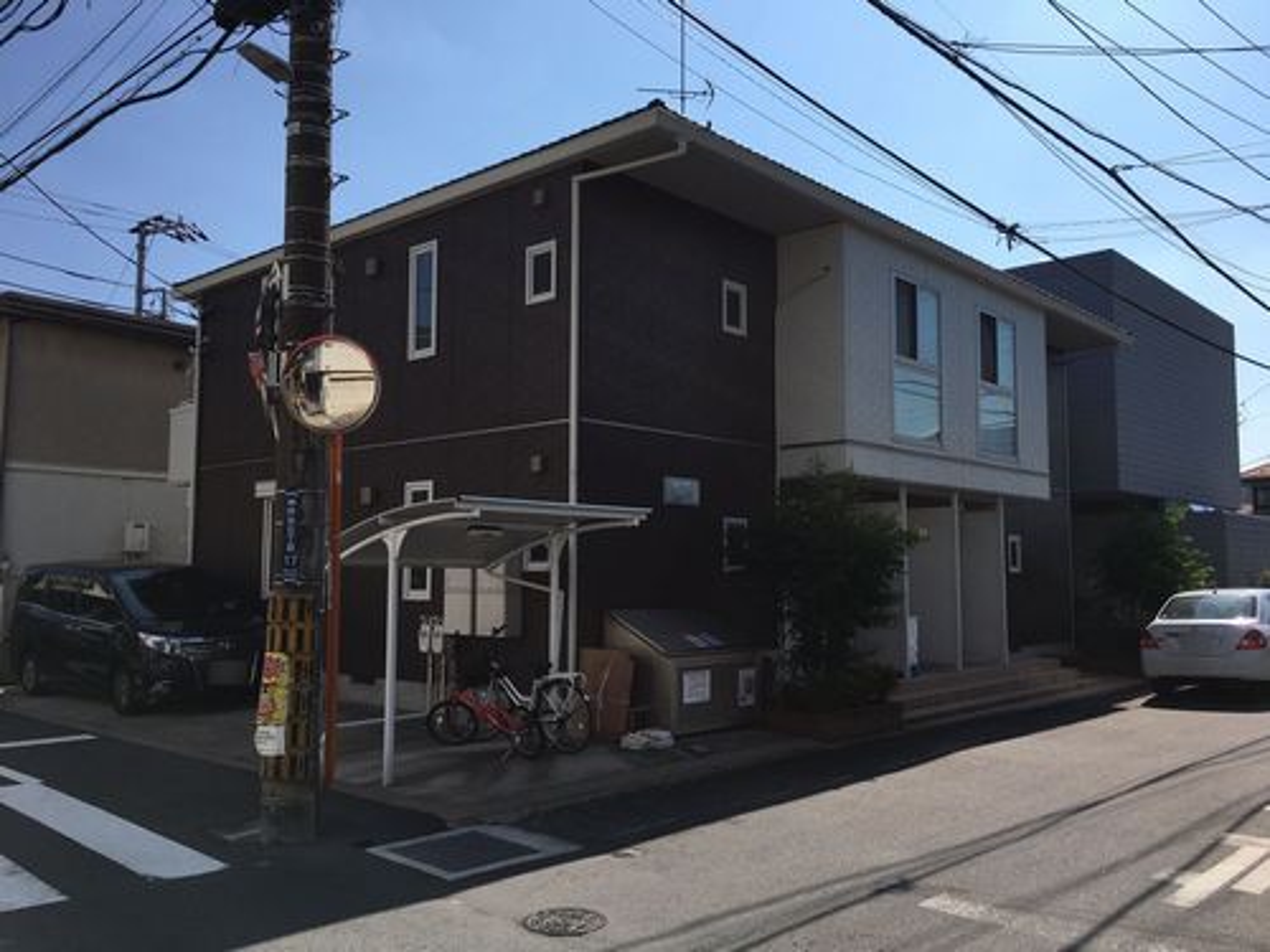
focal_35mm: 29
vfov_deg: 48.2
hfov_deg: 61.7
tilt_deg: +6.5
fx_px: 1064
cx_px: 635
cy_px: 476
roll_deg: -0.6
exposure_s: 1/1876
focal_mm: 4.15
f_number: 2.2
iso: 25
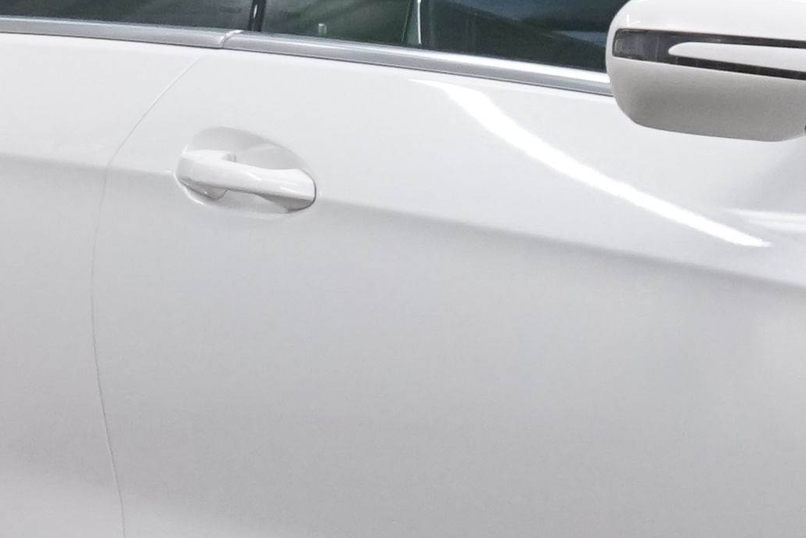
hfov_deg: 5.5
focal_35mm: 367
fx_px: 8217
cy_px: 86
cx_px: 1351
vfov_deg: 3.7
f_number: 10
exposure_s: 1/25
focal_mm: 63
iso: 2000
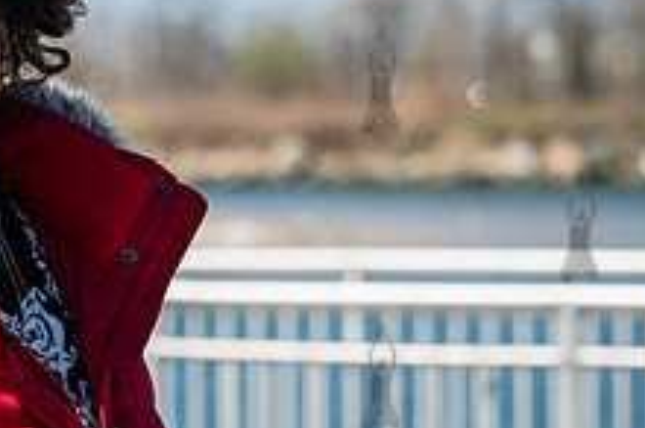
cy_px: 209
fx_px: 4544
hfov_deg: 8.1
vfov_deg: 5.4
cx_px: 29
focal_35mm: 254
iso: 64
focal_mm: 84
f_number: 4
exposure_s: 1/500
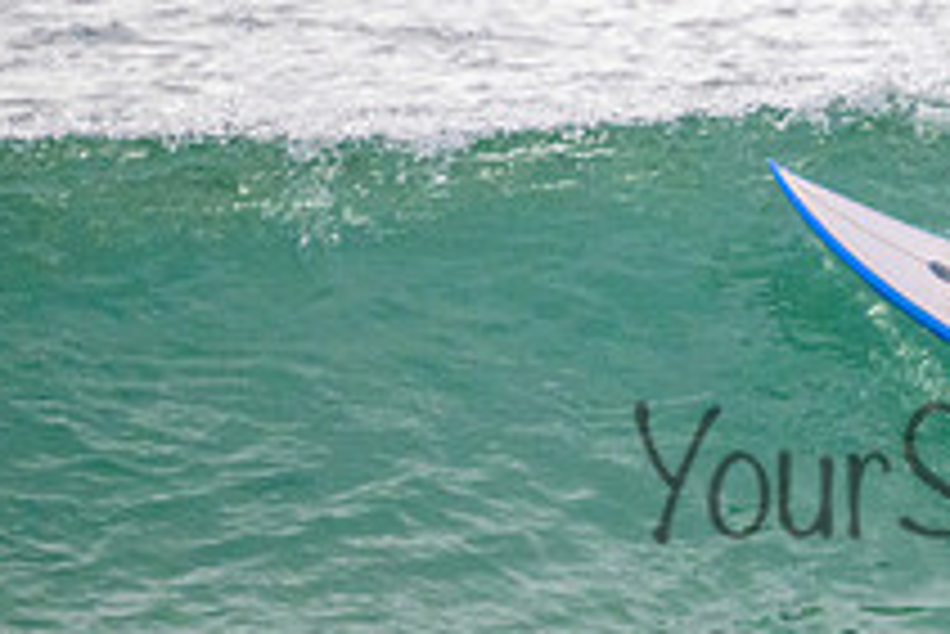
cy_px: 434
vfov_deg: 0.6
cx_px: 1099
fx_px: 57988
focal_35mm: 2196
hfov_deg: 0.9
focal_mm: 800
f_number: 11
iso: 4500
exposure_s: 1/2000
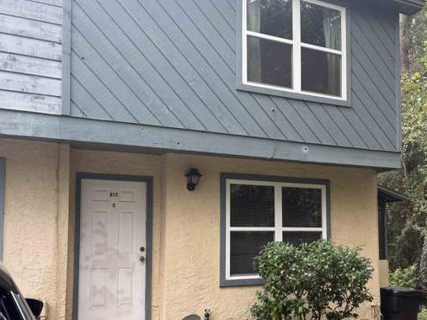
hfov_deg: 44.9
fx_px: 506
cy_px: 203
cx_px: 295
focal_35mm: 41
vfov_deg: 34.9
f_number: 1.6
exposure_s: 1/174
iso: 40
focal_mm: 5.96
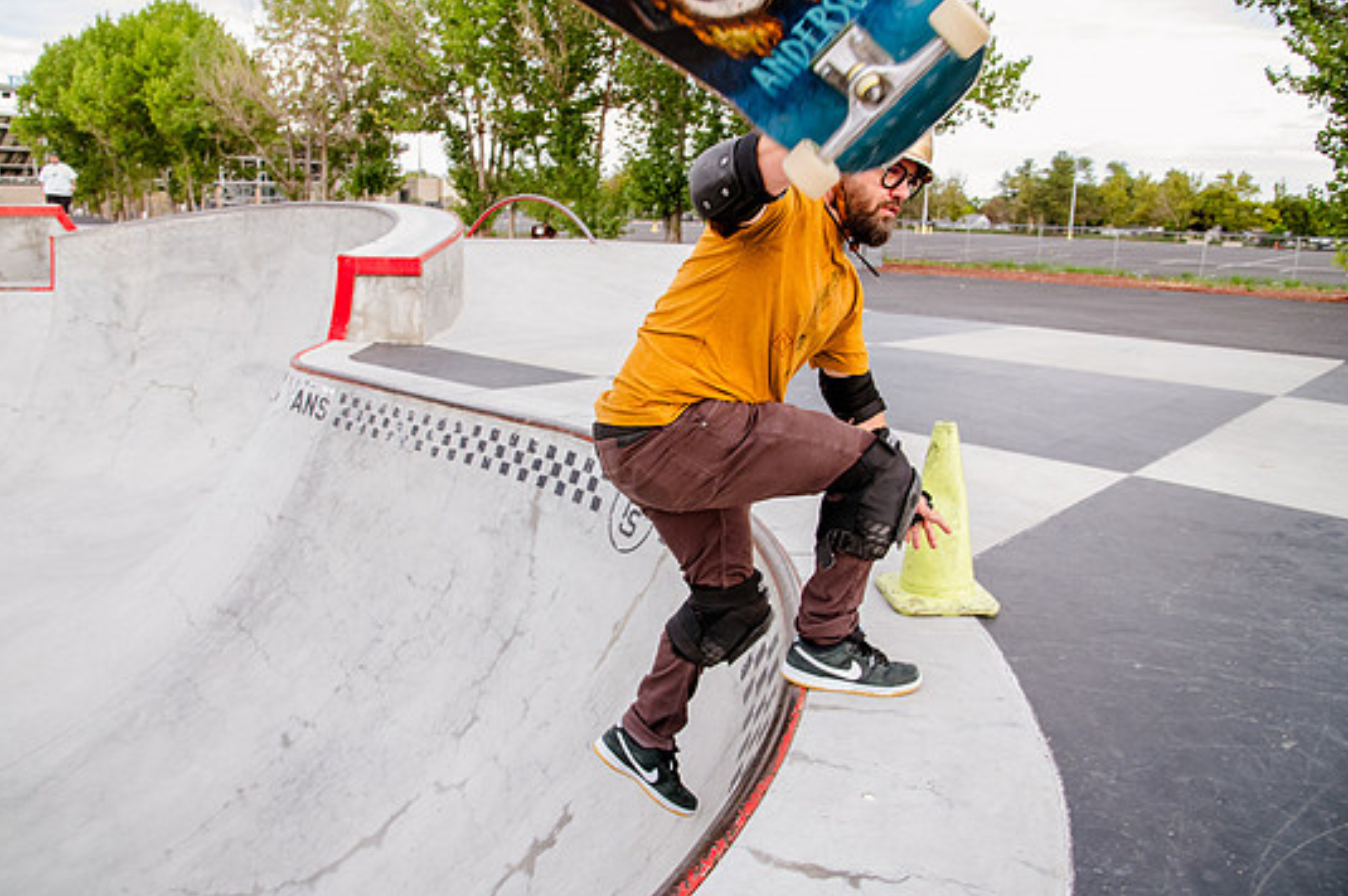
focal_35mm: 26
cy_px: 438
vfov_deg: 49.5
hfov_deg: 69.4
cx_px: 637
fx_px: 973
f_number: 6.3
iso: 2500
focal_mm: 24
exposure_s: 1/320
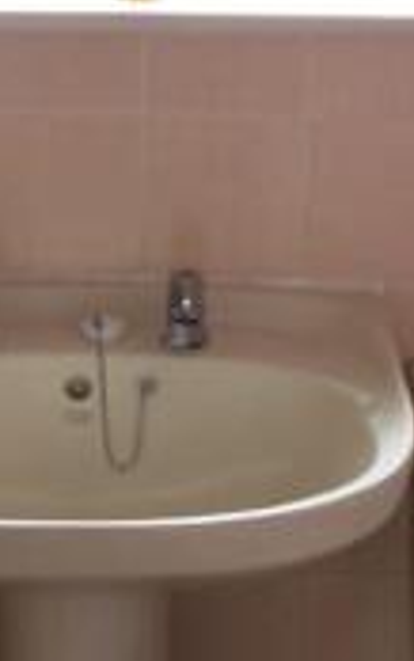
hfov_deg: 11.9
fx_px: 1983
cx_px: 245
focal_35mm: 110
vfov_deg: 18.9
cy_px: 397
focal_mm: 6.6
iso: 50
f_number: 3.2
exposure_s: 1/8
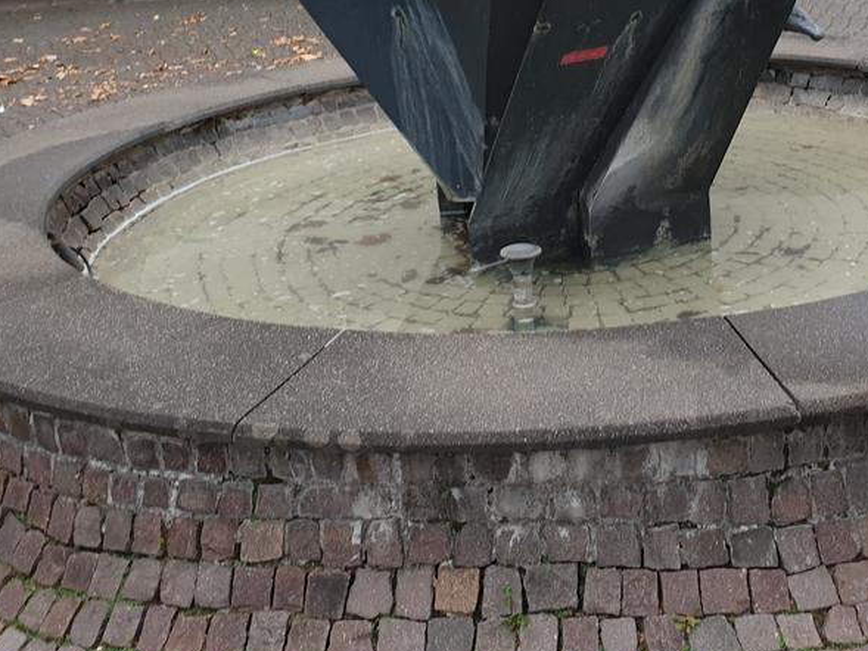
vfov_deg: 27.0
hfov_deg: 35.6
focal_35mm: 53
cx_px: 617
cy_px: 133
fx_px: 1329
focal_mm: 4.3
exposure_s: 1/50
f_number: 2.4
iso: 125
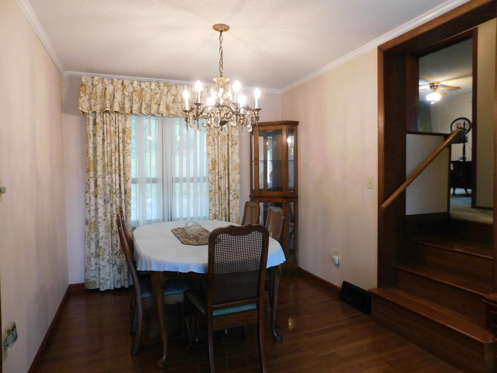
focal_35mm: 23
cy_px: 186
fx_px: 330
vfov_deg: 58.9
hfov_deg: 73.9
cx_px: 248
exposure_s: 1/30
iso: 320
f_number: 3
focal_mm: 4
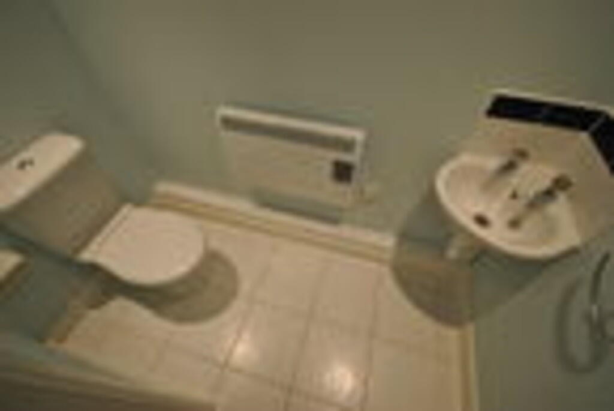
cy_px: 206
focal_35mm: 15
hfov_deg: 100.3
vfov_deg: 77.5
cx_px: 307
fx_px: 256
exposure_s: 1/30
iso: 320
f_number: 4
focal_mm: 10
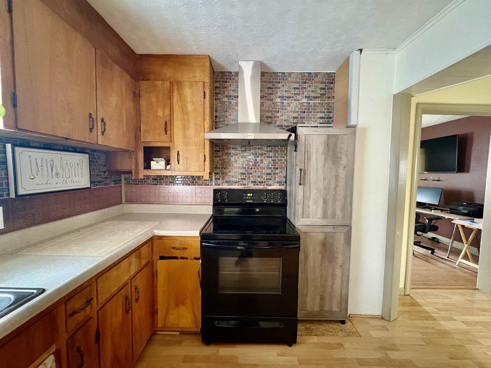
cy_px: 184
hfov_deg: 102.1
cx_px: 246
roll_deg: +0.0
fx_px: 199
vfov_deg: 85.7
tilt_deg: -3.1
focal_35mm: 14
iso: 800
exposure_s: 1/30
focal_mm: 2.22
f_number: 2.2
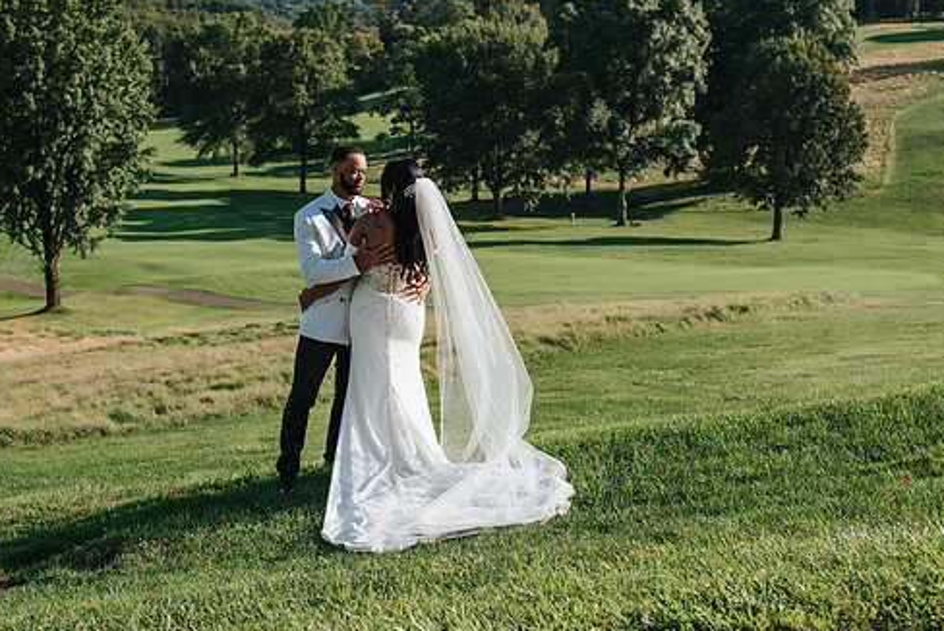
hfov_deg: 36.8
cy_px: 353
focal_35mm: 54
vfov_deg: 25.1
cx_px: 409
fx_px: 1417
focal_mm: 35
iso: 100
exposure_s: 1/1250
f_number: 3.2
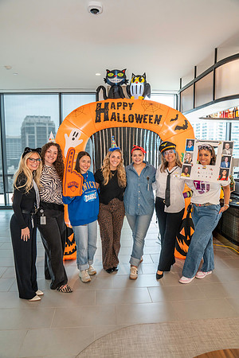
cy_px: 179
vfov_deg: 73.7
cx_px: 120
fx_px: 239
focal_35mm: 24
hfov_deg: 53.1
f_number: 4
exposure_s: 1/160
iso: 2000
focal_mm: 24
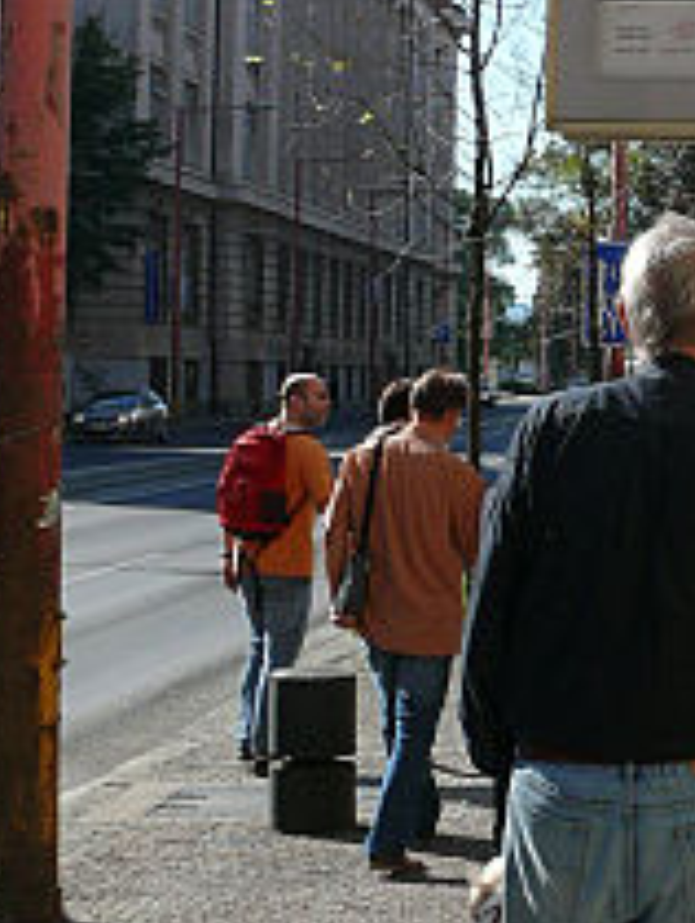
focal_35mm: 100
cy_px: 356
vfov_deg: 19.6
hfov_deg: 14.2
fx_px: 2672
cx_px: 924
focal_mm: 7.4
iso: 100
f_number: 5.6
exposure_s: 1/400
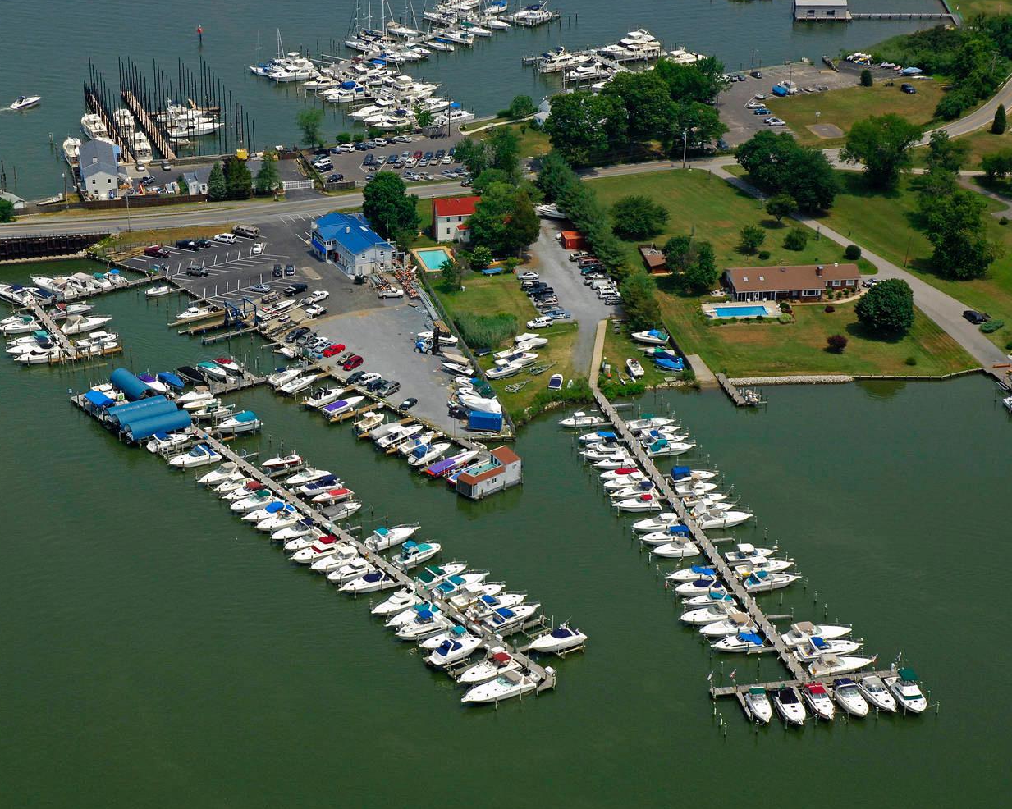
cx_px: 435
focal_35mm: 79
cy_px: 401
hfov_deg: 24.1
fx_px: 2366
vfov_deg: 19.4
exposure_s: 1/1000
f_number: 9
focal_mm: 46
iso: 400
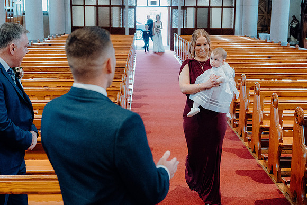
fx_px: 469
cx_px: 154
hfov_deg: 36.2
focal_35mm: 55
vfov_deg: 24.6
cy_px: 102
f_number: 3.5
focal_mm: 37
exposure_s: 1/200
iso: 5000
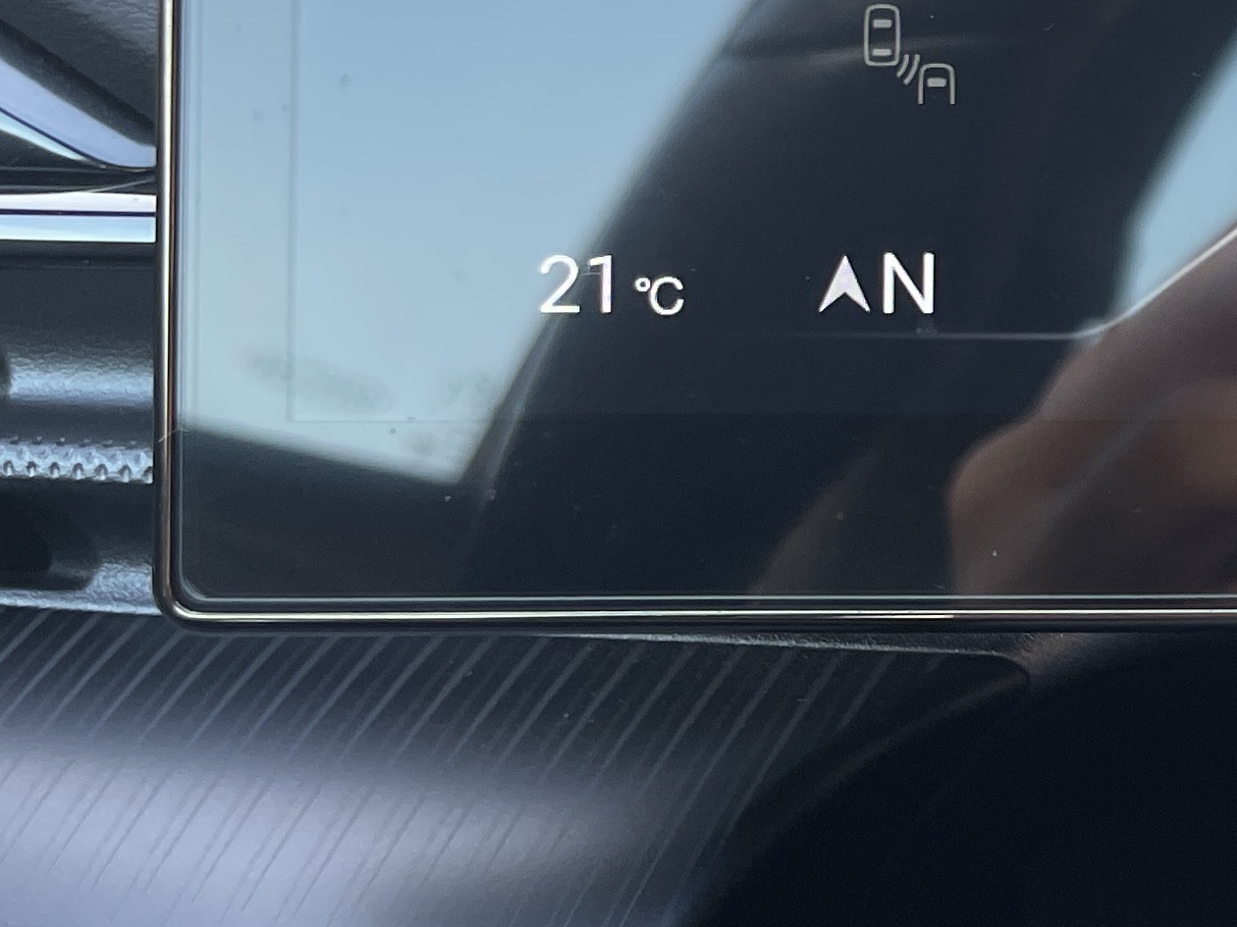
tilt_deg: -16.1
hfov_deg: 20.4
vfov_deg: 17.9
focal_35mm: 80
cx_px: 1936
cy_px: -17
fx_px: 2859
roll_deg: -0.4
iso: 64
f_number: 1.6
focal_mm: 5.1
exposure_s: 1/121
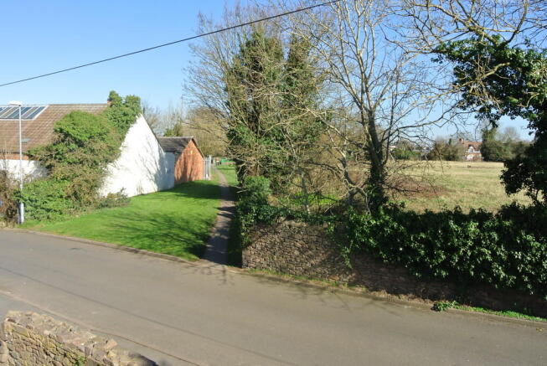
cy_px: 183
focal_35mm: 27
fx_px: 411
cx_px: 274
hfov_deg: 67.3
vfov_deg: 48.0
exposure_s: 1/60
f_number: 13
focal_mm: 10
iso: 100
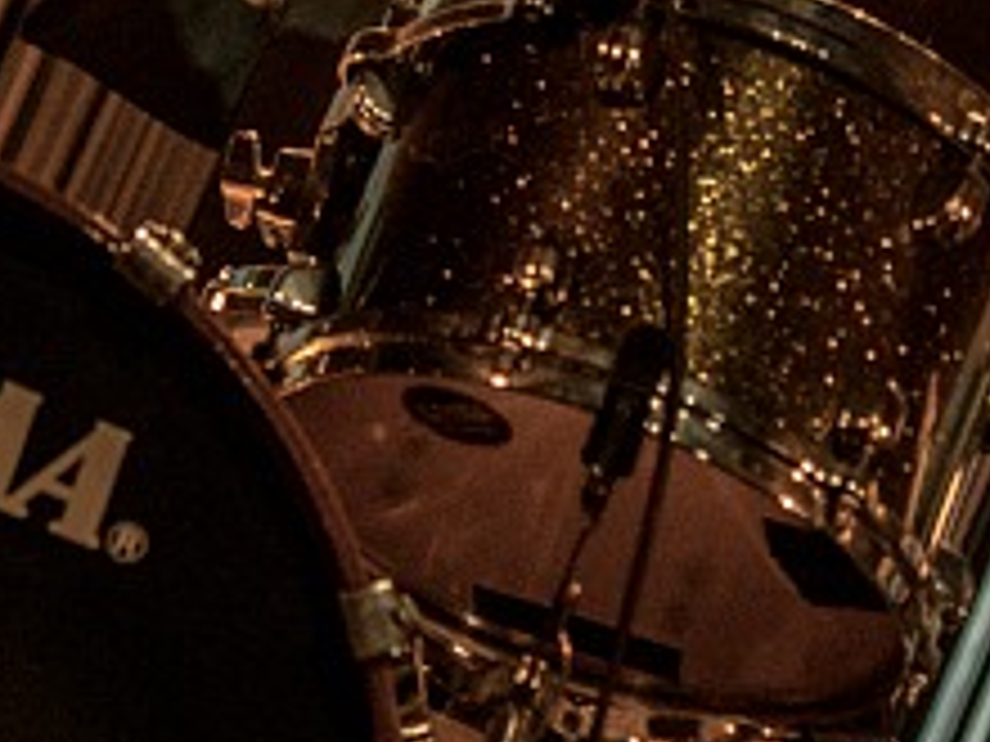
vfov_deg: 4.5
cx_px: 112
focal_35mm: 330
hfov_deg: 6.0
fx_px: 9438
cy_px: -90
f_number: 2.8
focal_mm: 70
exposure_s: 1/80
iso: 2500
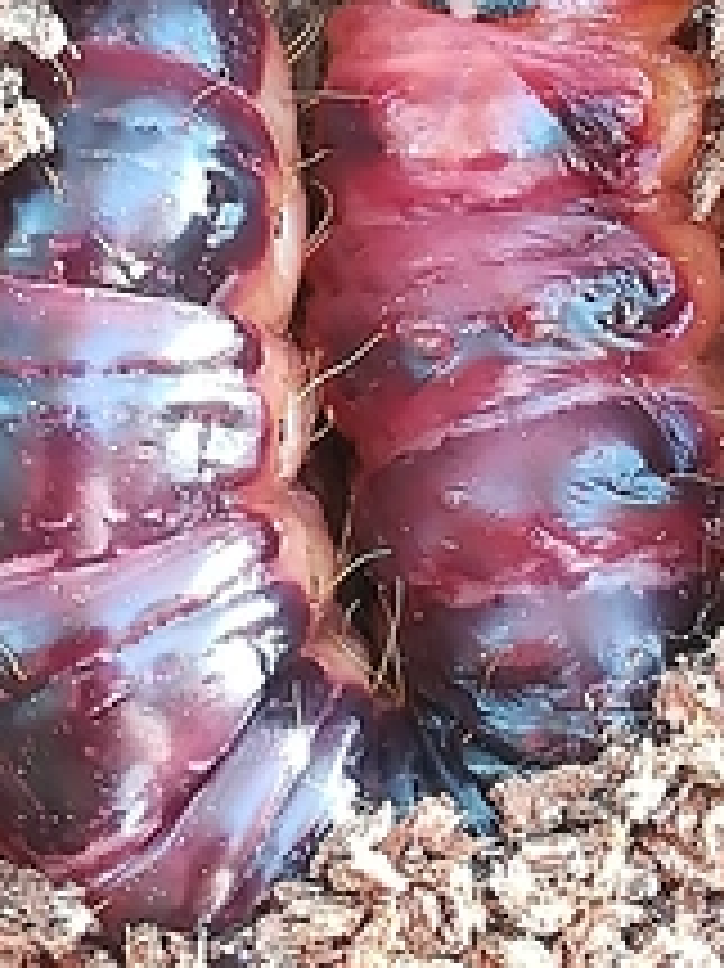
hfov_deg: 9.6
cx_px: 261
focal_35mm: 155
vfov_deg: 12.7
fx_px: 4327
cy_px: 216
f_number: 2.2
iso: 100
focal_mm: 3.83
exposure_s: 1/40
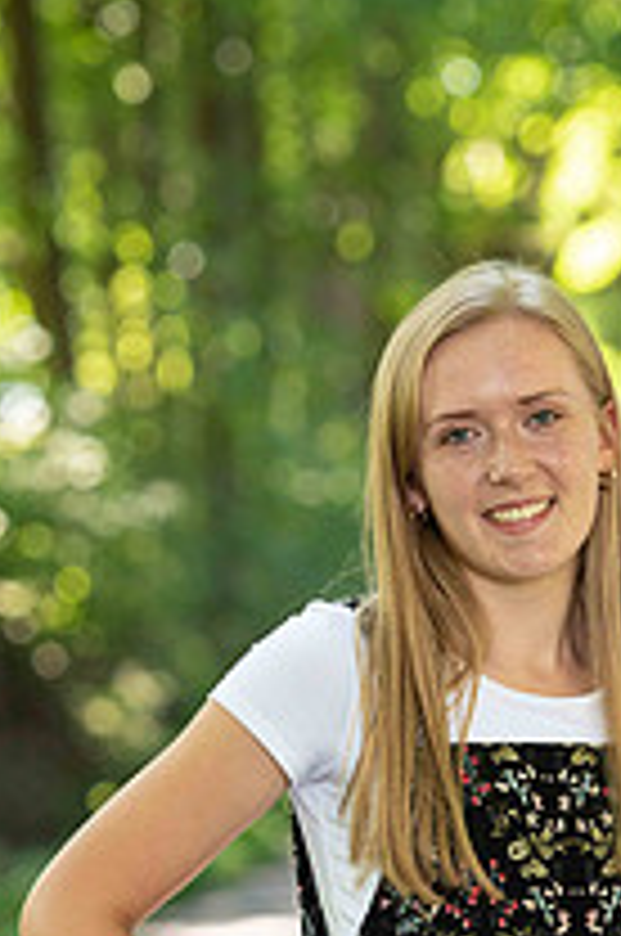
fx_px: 6749
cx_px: 495
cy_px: 680
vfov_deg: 7.9
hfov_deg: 5.3
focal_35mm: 260
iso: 640
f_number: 3.5
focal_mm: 120
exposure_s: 1/200
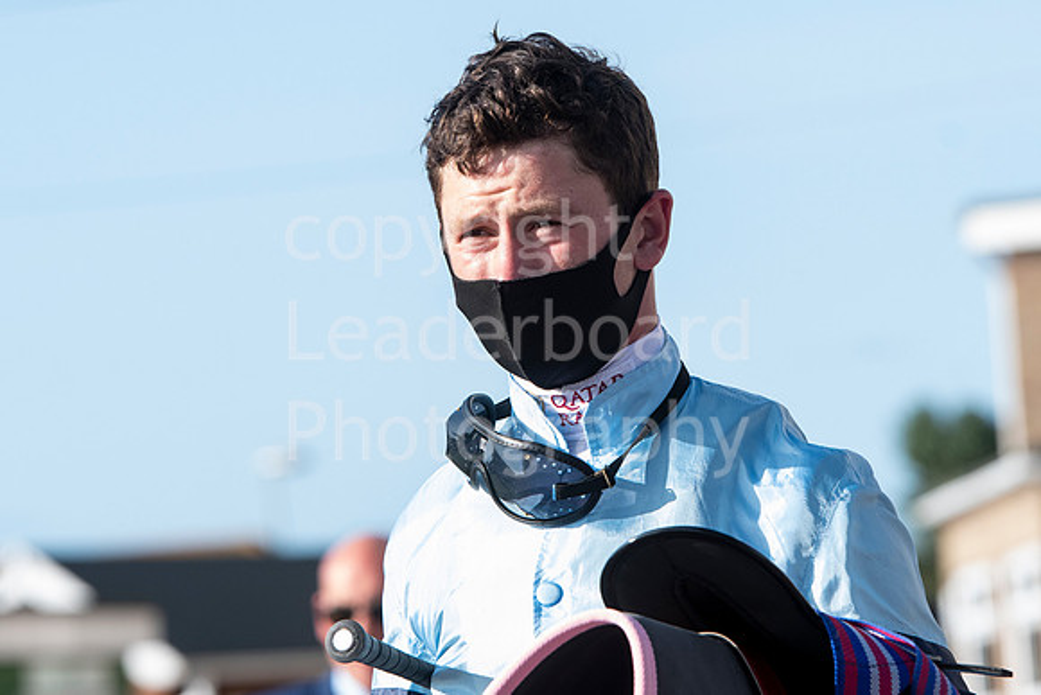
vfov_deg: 4.1
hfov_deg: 6.1
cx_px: 507
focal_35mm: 339
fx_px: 9793
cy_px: 268
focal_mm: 165
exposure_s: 1/1000
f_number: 6.3
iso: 640
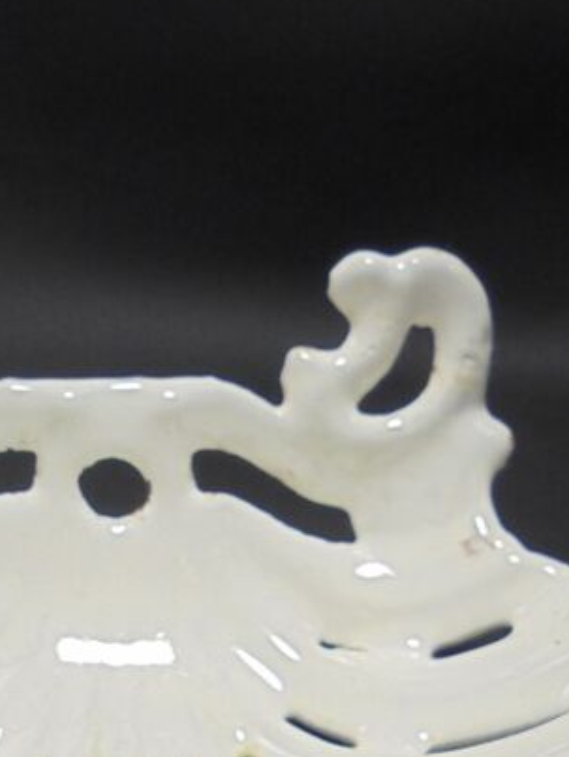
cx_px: 115
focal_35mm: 58
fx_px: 1269
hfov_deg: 24.9
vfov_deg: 32.5
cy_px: 577
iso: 100
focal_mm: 4.6
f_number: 3.5
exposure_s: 1/60
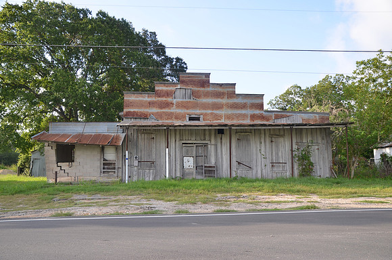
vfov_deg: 41.5
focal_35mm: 32
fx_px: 342
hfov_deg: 59.6
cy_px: 130
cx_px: 196
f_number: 4.5
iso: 100
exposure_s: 1/250
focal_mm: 21
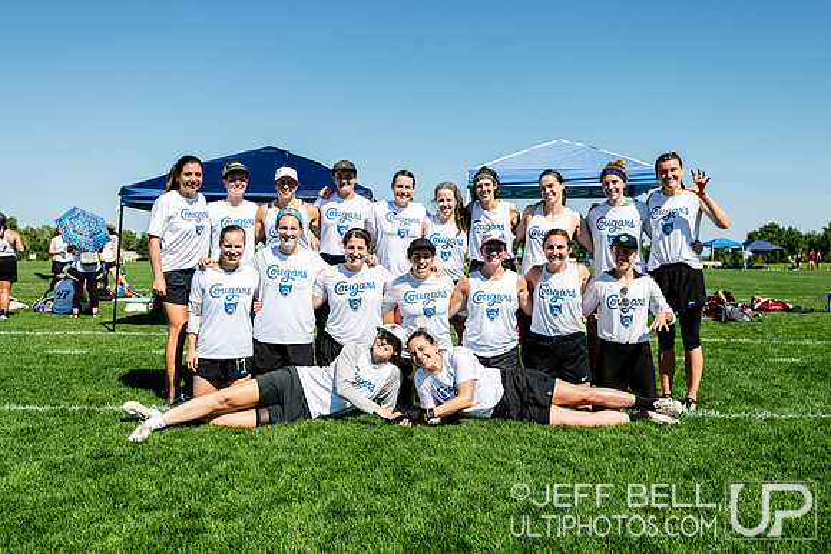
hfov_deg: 54.4
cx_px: 416
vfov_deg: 37.9
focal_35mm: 35
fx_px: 808
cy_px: 277
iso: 64
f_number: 5.6
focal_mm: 35
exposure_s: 1/500
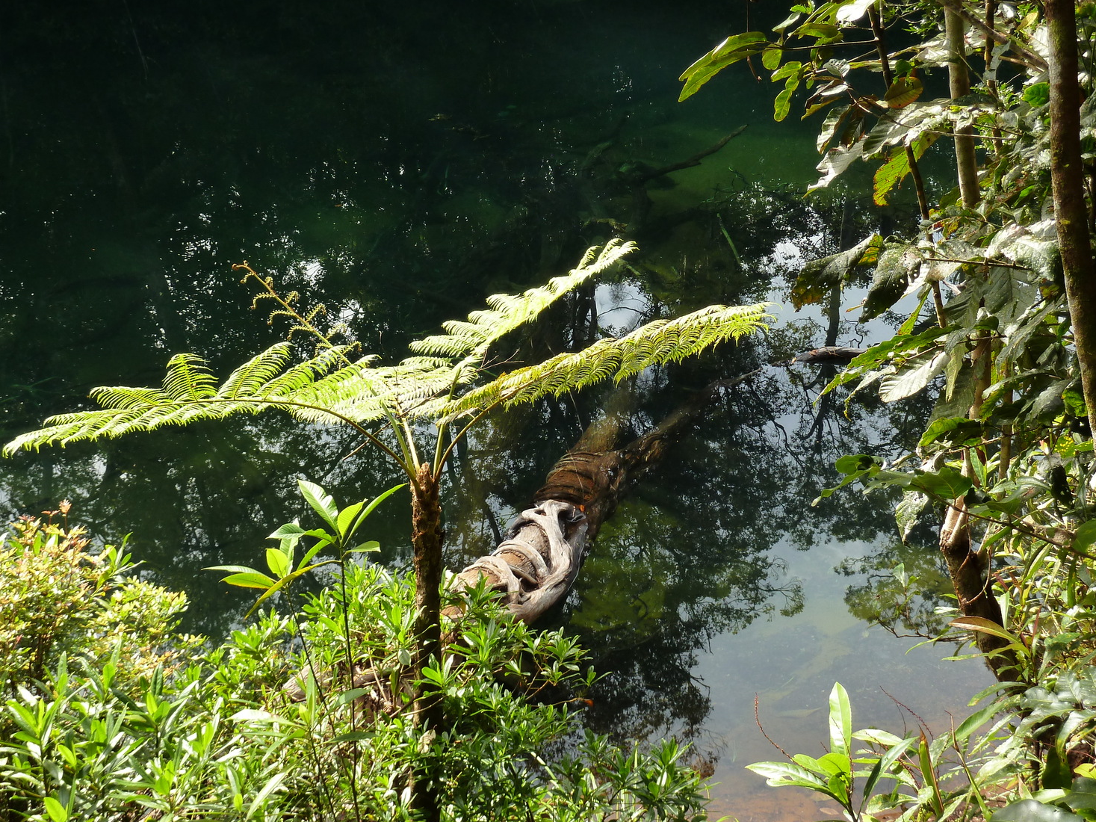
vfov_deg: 24.4
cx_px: 536
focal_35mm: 60
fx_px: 1900
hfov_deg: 32.2
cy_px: 387
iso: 125
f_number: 3.9
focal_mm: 9.1
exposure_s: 1/100
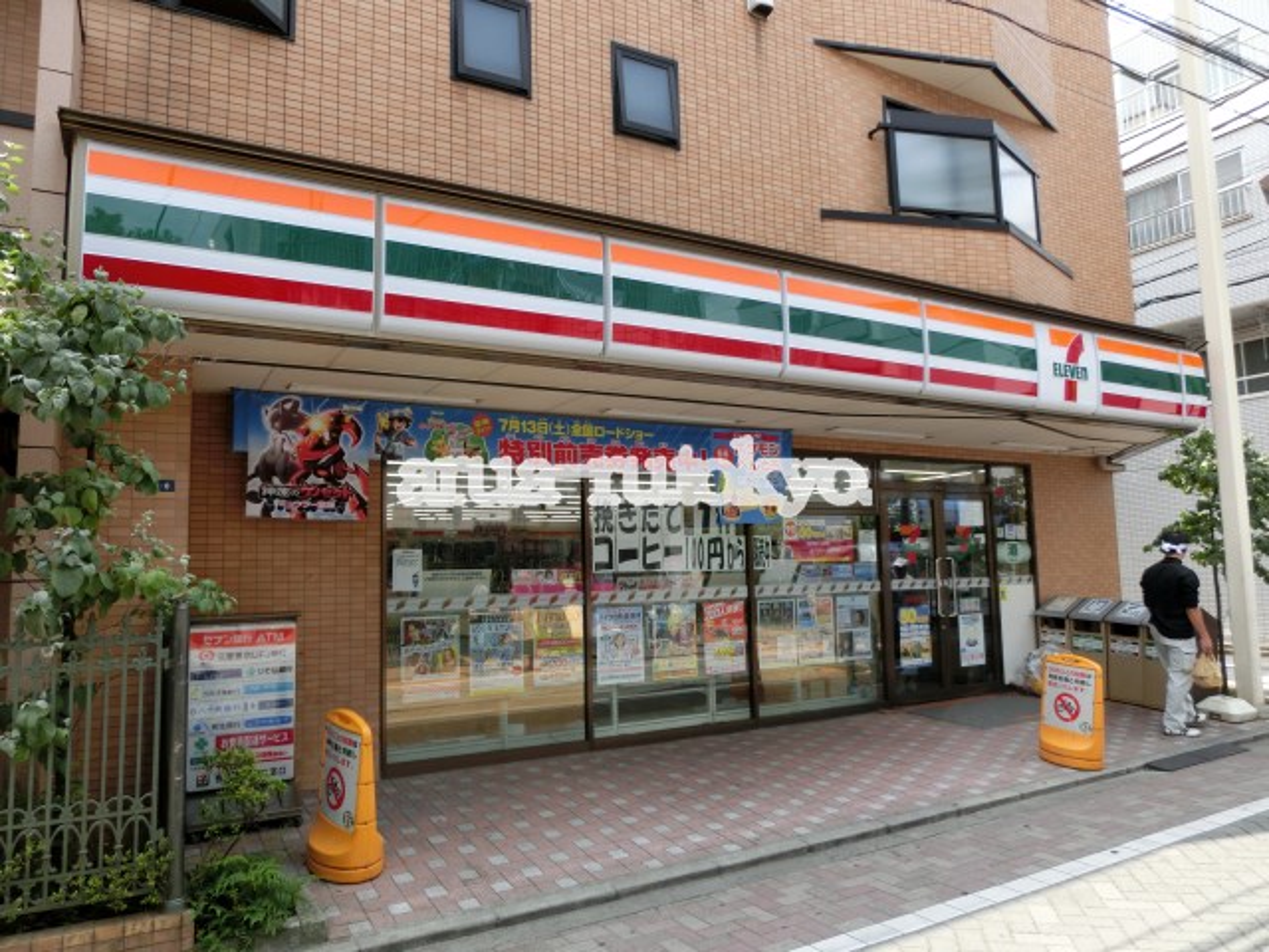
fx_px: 880
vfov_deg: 56.8
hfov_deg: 71.6
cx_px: 634
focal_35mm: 24
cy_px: 476
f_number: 3
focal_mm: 4.24
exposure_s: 1/400
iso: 80
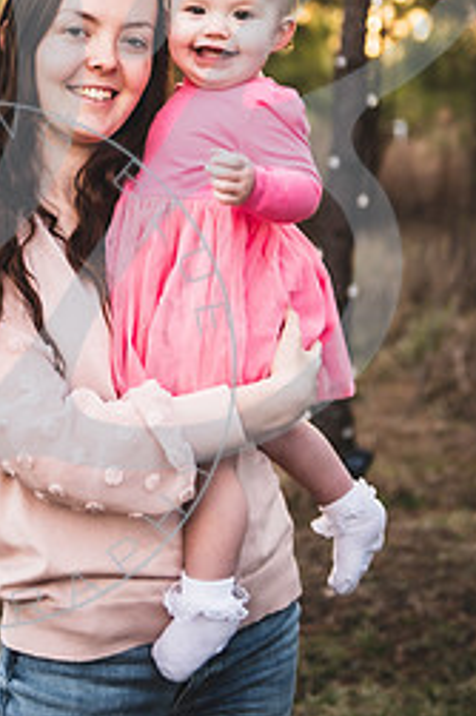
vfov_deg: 23.3
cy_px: 148
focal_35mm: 86
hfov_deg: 15.8
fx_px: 1708
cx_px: 100
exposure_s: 1/125
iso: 100
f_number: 2.8
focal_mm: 48
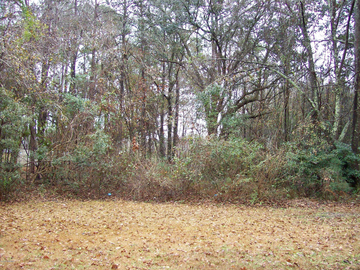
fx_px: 374
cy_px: 135
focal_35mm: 36
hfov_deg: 51.4
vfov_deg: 39.7
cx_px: 180
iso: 140
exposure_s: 1/64
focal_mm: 6
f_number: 2.7
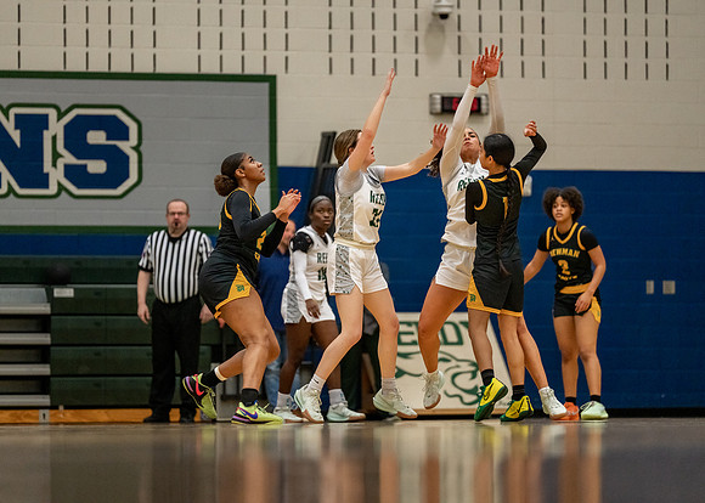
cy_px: 252
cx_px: 352
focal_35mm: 210
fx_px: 4195
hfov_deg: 9.6
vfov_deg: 6.9
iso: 2500
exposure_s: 1/1000
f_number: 2.8
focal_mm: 200
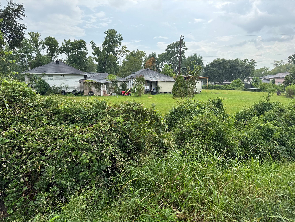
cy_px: 111
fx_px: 205
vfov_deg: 56.8
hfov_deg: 71.6
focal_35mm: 24
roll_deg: -0.3
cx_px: 148
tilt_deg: -8.3
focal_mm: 6.76
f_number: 1.78
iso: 80
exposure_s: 1/1637
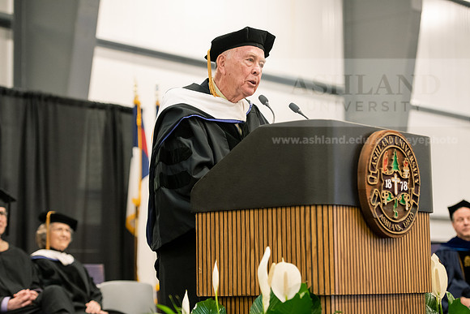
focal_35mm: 95
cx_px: 235
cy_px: 157
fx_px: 1241
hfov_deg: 21.5
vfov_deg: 14.4
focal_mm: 95
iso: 3200
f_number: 3.5
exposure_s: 1/200
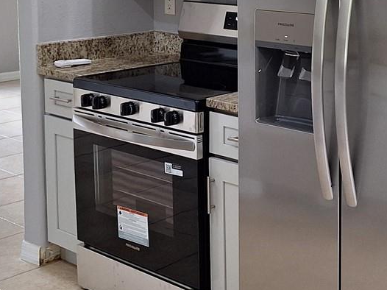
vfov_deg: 20.6
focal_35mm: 70
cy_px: 34
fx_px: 782
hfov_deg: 27.4
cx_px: 297
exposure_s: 1/60
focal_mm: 5.54
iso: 64
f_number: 1.8
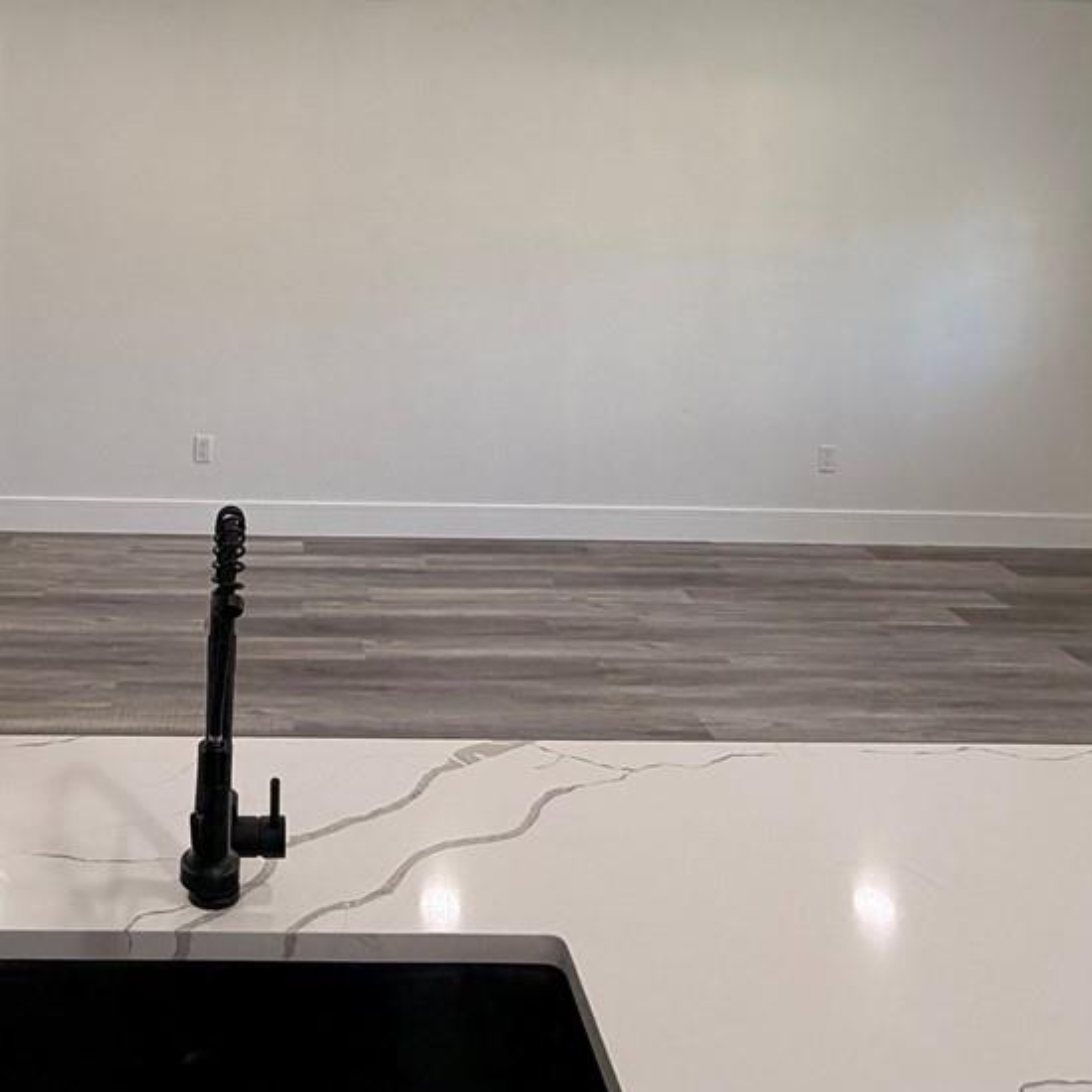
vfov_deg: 43.3
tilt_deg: -2.1
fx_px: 1285
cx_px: 318
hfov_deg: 45.0
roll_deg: -1.4
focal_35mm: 36
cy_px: 175
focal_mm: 2.22
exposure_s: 1/120
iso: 320
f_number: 2.2
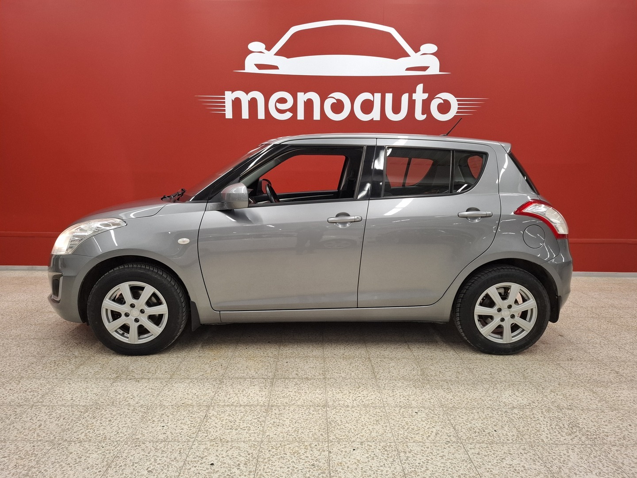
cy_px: 239
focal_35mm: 23
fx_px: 423
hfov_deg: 73.9
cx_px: 318
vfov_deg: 58.9
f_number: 1.8
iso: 160
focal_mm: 5.54
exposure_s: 1/100
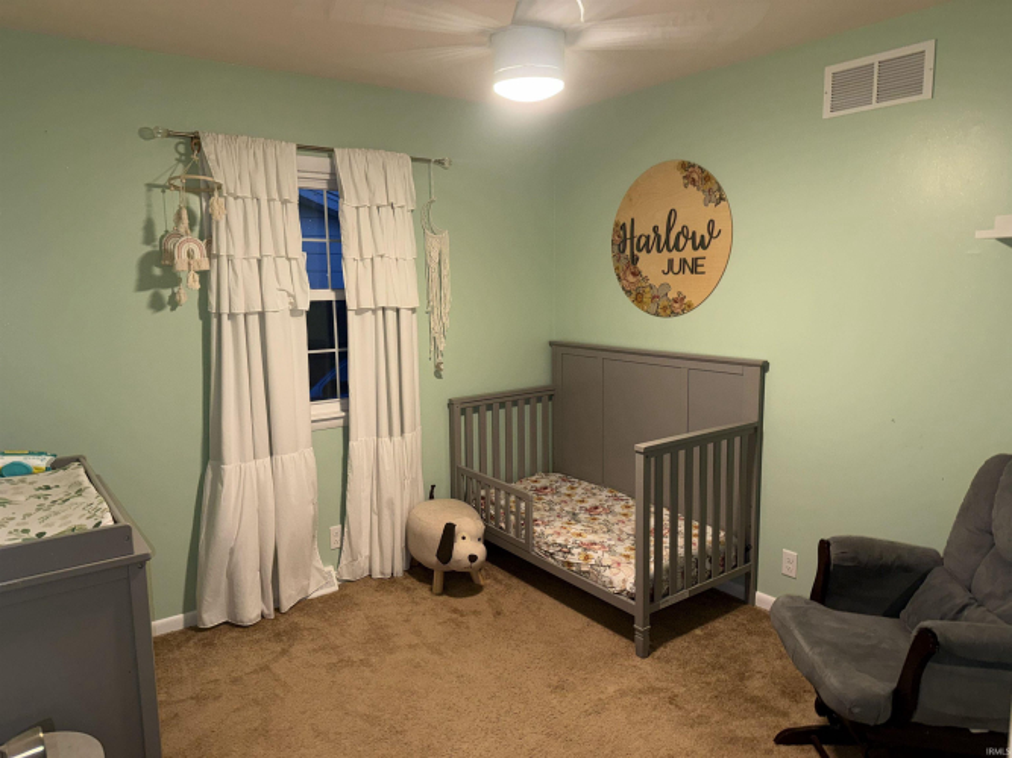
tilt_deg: -9.3
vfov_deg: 56.8
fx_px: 702
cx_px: 506
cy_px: 379
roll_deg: +1.2
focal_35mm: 24
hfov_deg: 71.6
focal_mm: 6.76
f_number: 1.78
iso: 80
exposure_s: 1/32
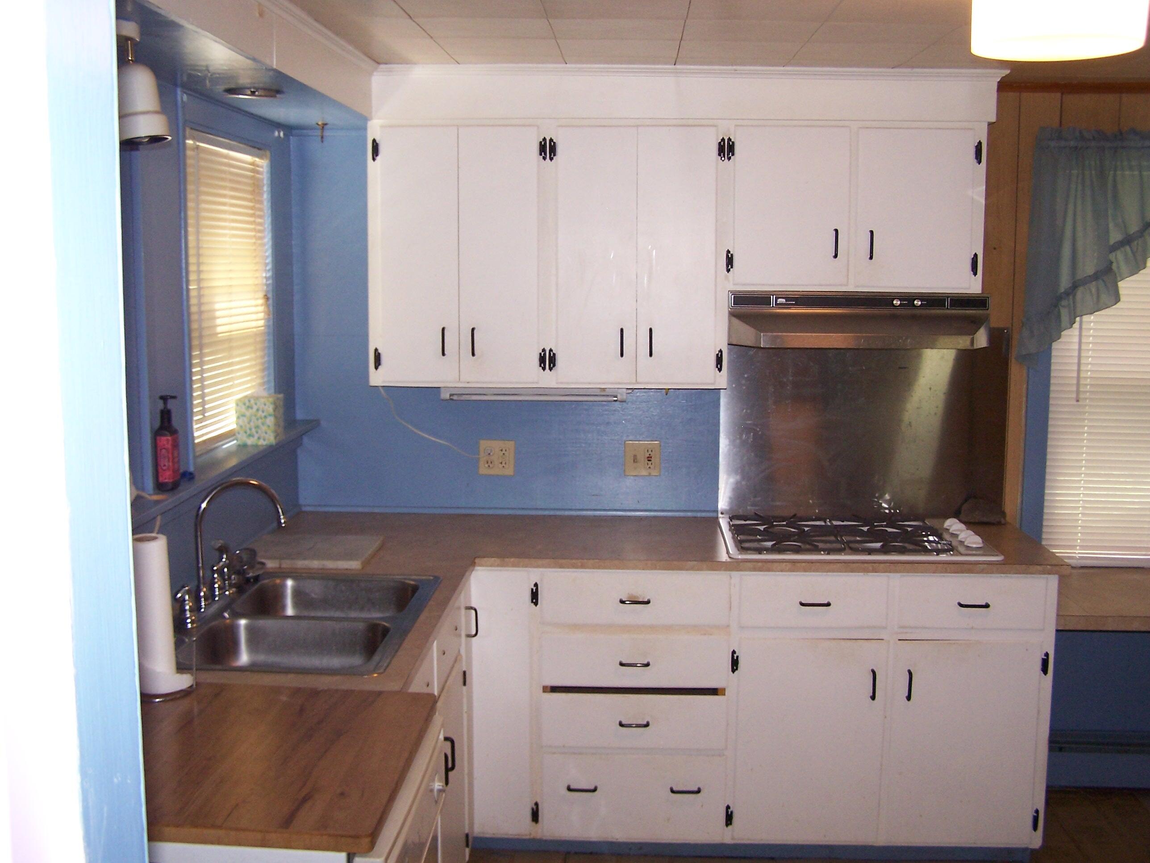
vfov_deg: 37.7
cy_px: 432
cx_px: 575
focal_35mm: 38
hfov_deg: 49.0
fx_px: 1262
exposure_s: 1/60
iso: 140
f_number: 2.8
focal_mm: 6.3
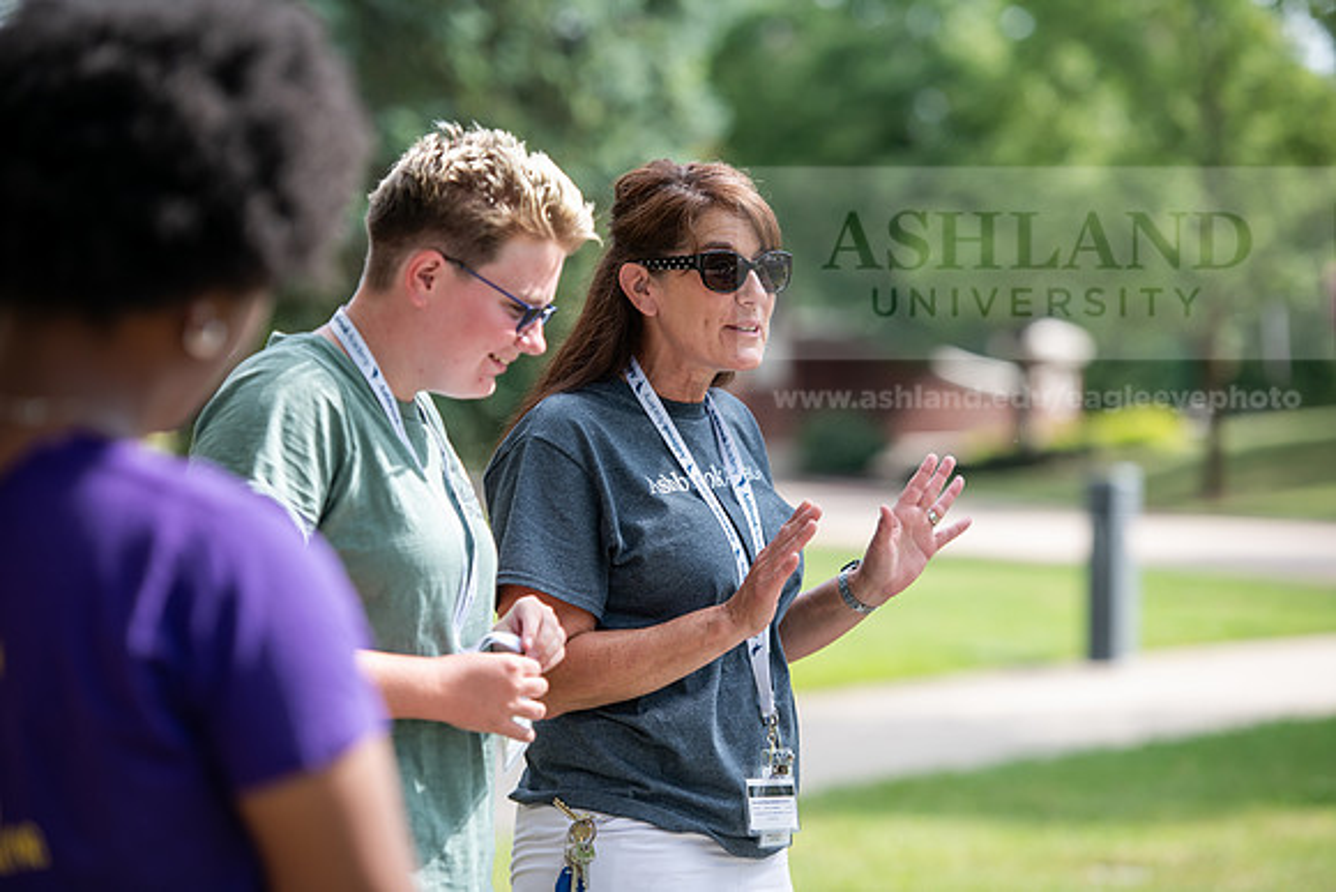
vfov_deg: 10.2
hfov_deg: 15.2
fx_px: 5011
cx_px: 668
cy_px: 446
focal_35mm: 135
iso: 160
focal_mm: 135
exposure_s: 1/640
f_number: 3.2
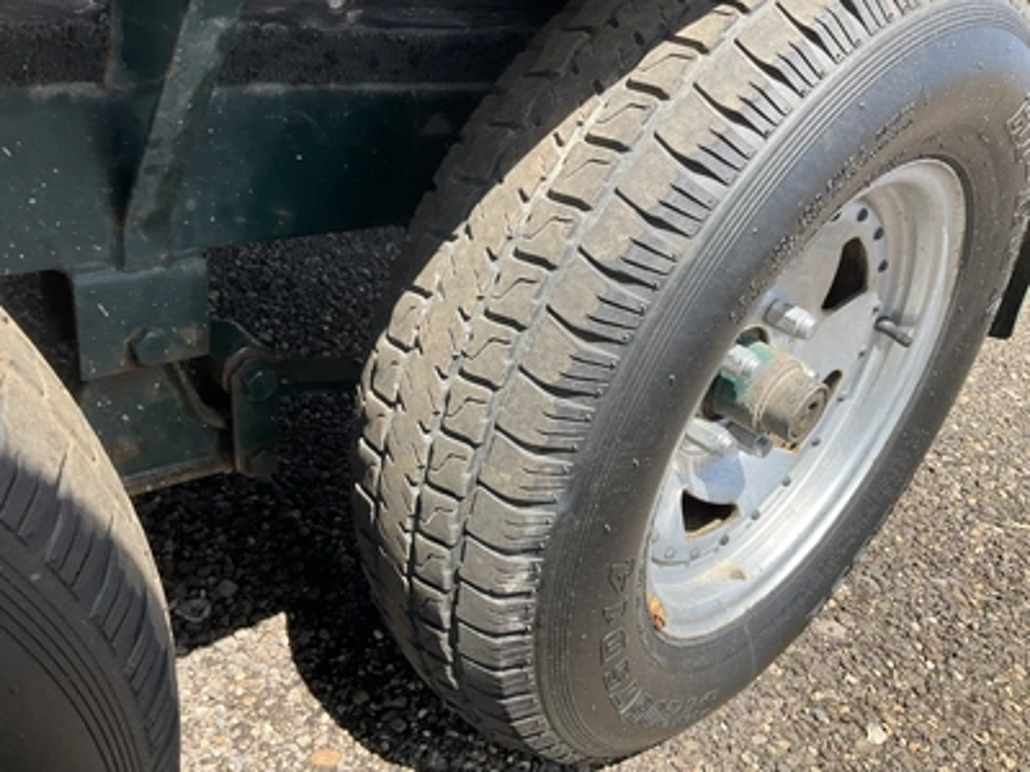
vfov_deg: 48.2
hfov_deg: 61.7
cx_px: 515
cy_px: 386
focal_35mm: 29
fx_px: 863
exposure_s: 1/568
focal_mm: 3
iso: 25
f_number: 1.8
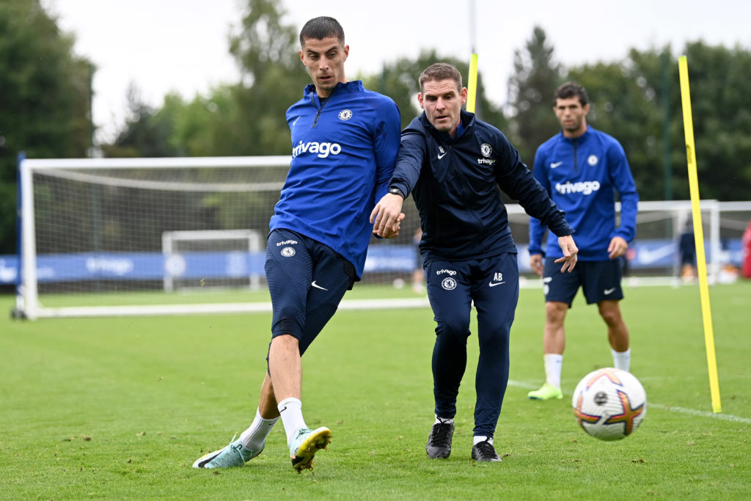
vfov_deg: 10.2
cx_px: 376
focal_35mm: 135
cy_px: 250
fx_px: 2816
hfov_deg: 15.2
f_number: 3.5
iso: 800
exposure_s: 1/1600
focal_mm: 135
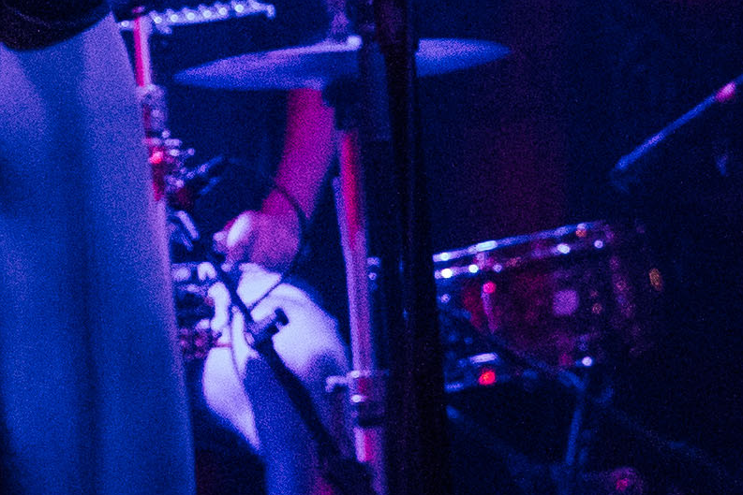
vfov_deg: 5.9
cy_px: -517
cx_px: -623
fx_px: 4686
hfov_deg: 8.7
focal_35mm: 227
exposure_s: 1/60
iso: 12800
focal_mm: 30
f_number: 2.8
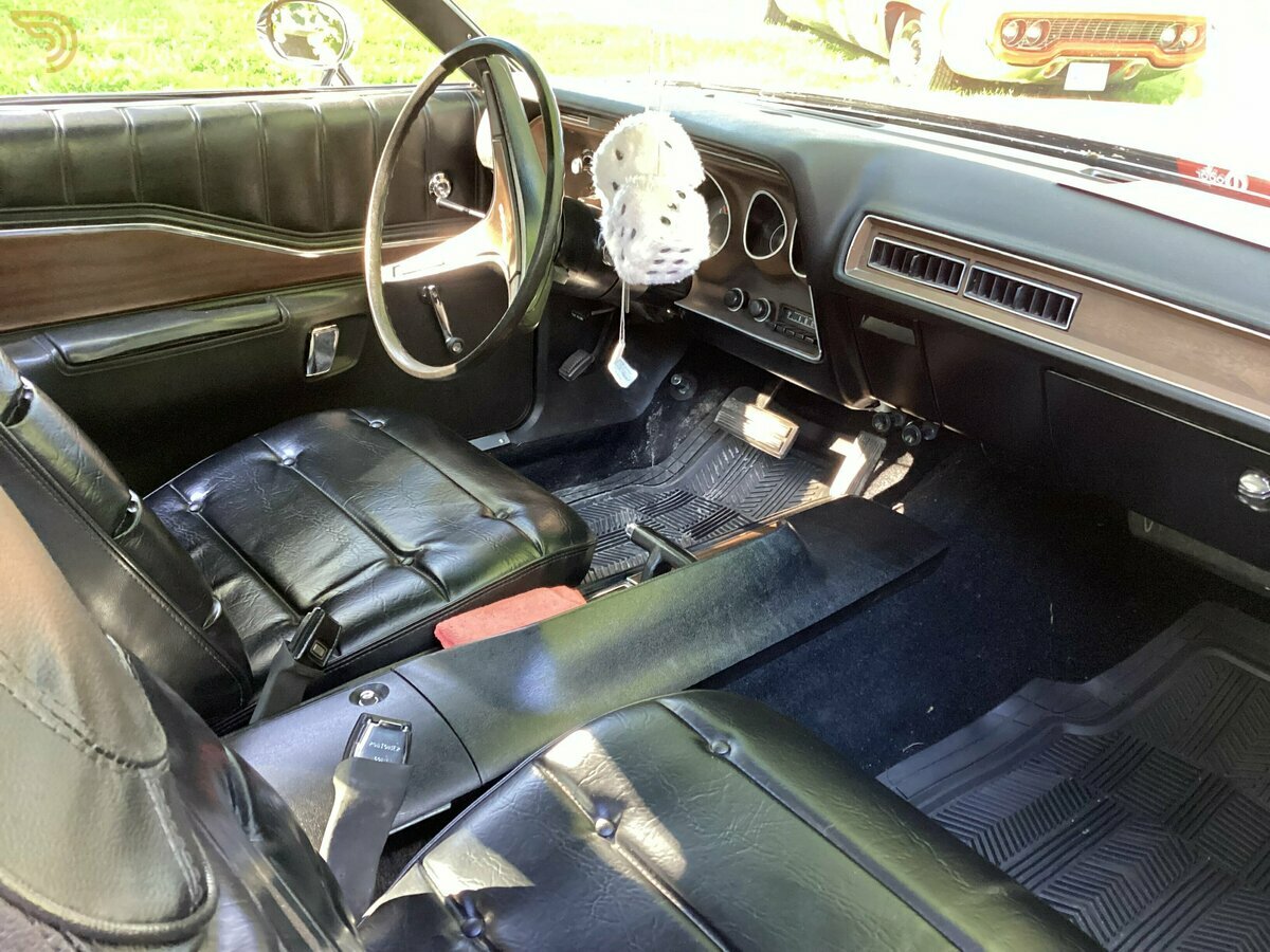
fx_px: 1137
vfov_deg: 45.4
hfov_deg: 58.4
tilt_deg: -29.3
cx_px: 635
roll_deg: -3.3
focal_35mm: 31
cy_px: 476
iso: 320
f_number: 2.4
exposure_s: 1/40
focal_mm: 3.3
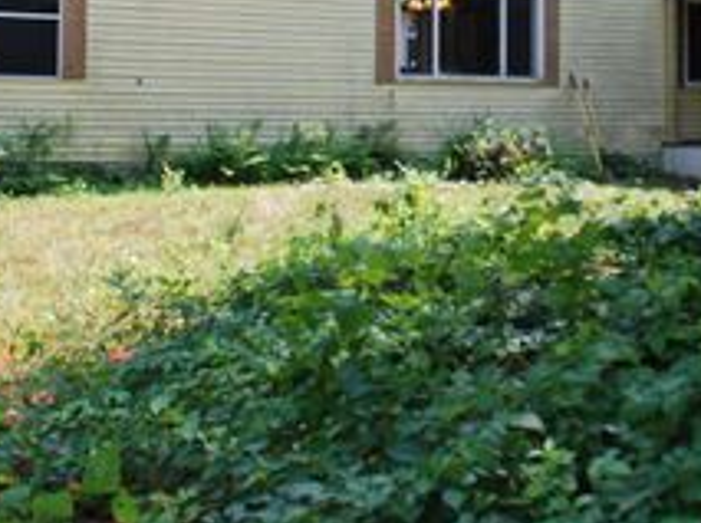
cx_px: 405
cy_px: 53
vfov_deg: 21.1
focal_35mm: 68
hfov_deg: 28.6
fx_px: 1375
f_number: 5.6
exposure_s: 1/125
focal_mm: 20
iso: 100
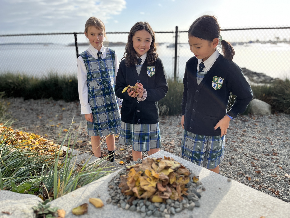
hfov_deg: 67.3
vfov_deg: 53.1
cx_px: 145
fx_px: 218
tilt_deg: -17.2
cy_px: 109
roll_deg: +1.4
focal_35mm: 26
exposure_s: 1/1558
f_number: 1.6
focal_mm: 5.1
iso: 50
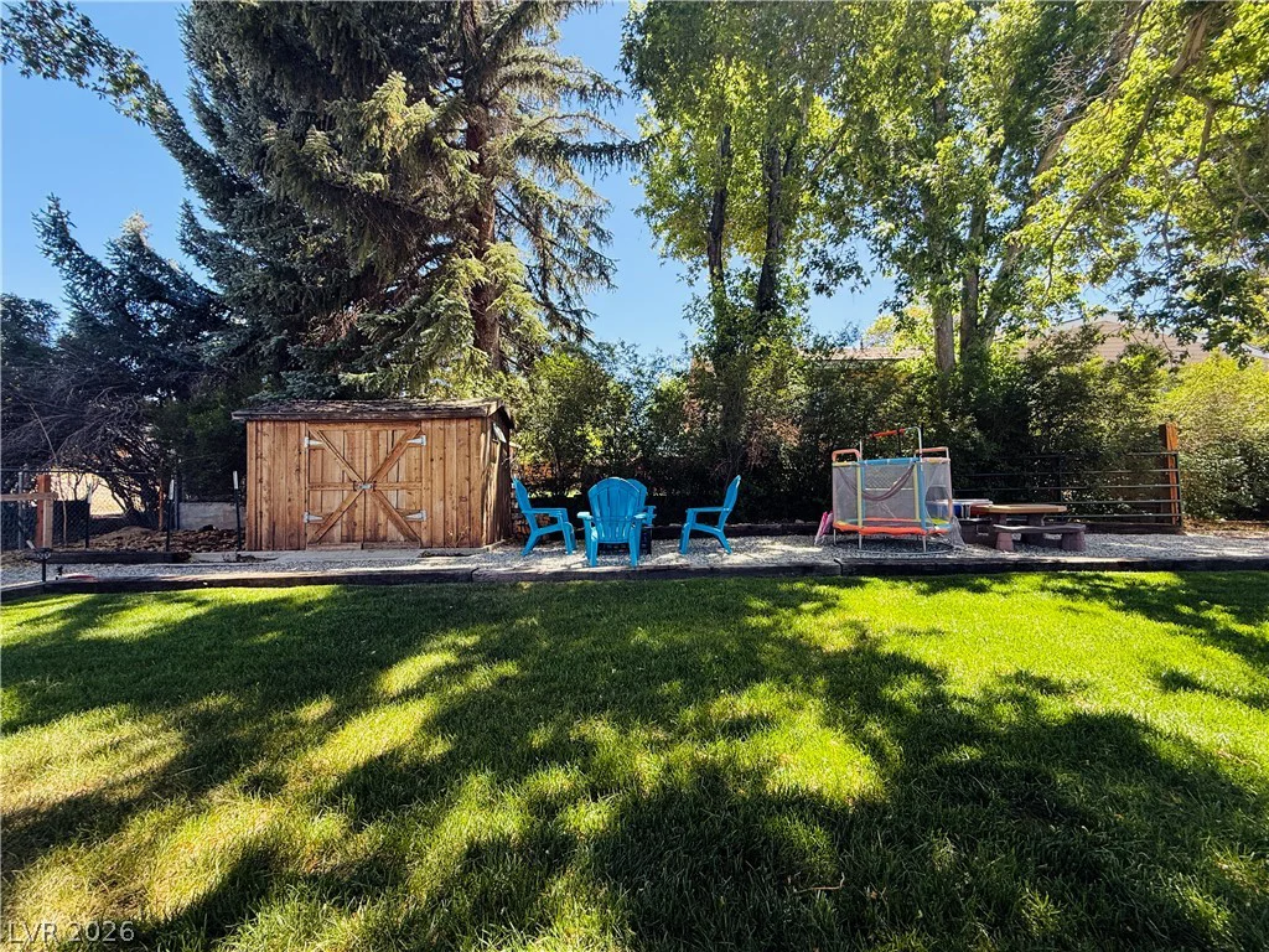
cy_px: 476
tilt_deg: +3.0
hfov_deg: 102.1
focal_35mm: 14
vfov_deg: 85.7
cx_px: 634
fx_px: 513
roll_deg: -0.4
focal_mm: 2.22
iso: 64
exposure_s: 1/285
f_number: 2.2
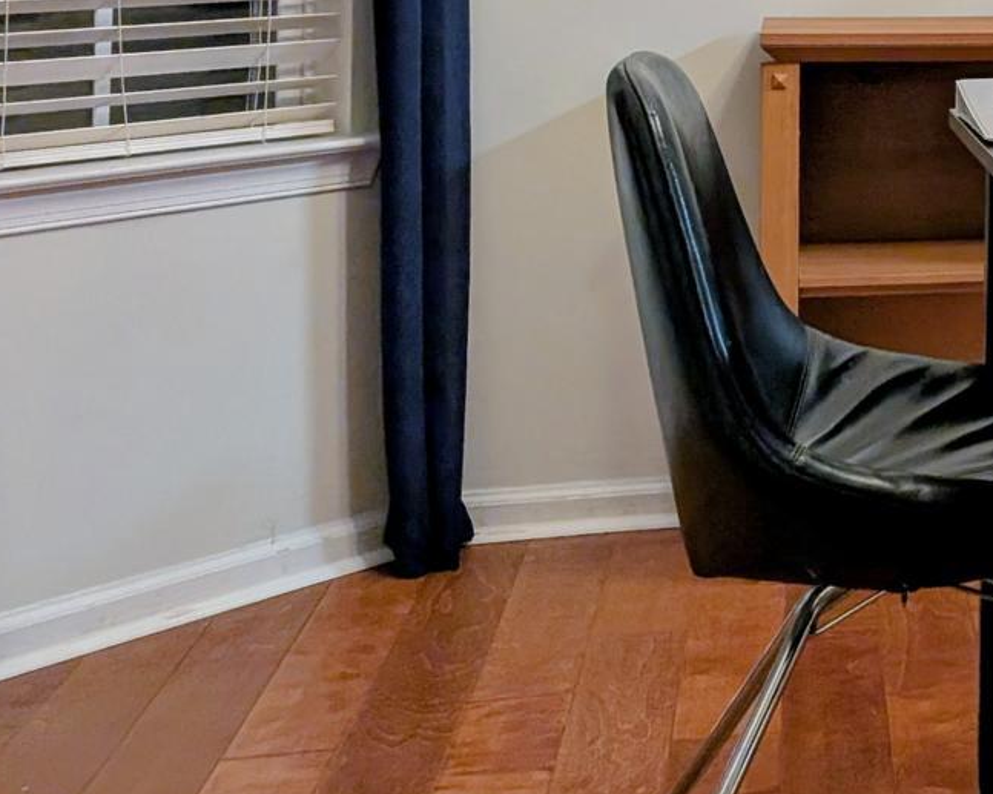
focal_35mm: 74
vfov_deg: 19.3
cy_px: -200
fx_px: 2174
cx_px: 1476
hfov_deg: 21.6
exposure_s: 1/40
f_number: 1.68
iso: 87
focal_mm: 6.9
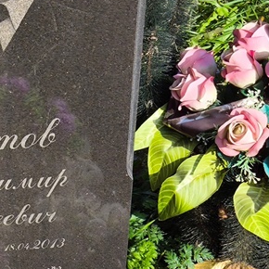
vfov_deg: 14.3
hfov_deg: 13.9
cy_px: 160
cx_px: -60
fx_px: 1073
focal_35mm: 122
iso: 50
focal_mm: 4.71
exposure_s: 1/1247
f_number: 1.7
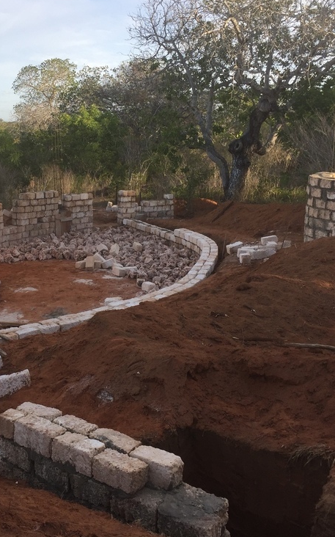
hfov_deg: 30.2
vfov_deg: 47.2
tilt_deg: -13.8
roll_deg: -1.9
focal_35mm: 42
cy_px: 264
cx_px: 98
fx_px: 614
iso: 32
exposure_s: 1/608
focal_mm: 4.15
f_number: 2.2
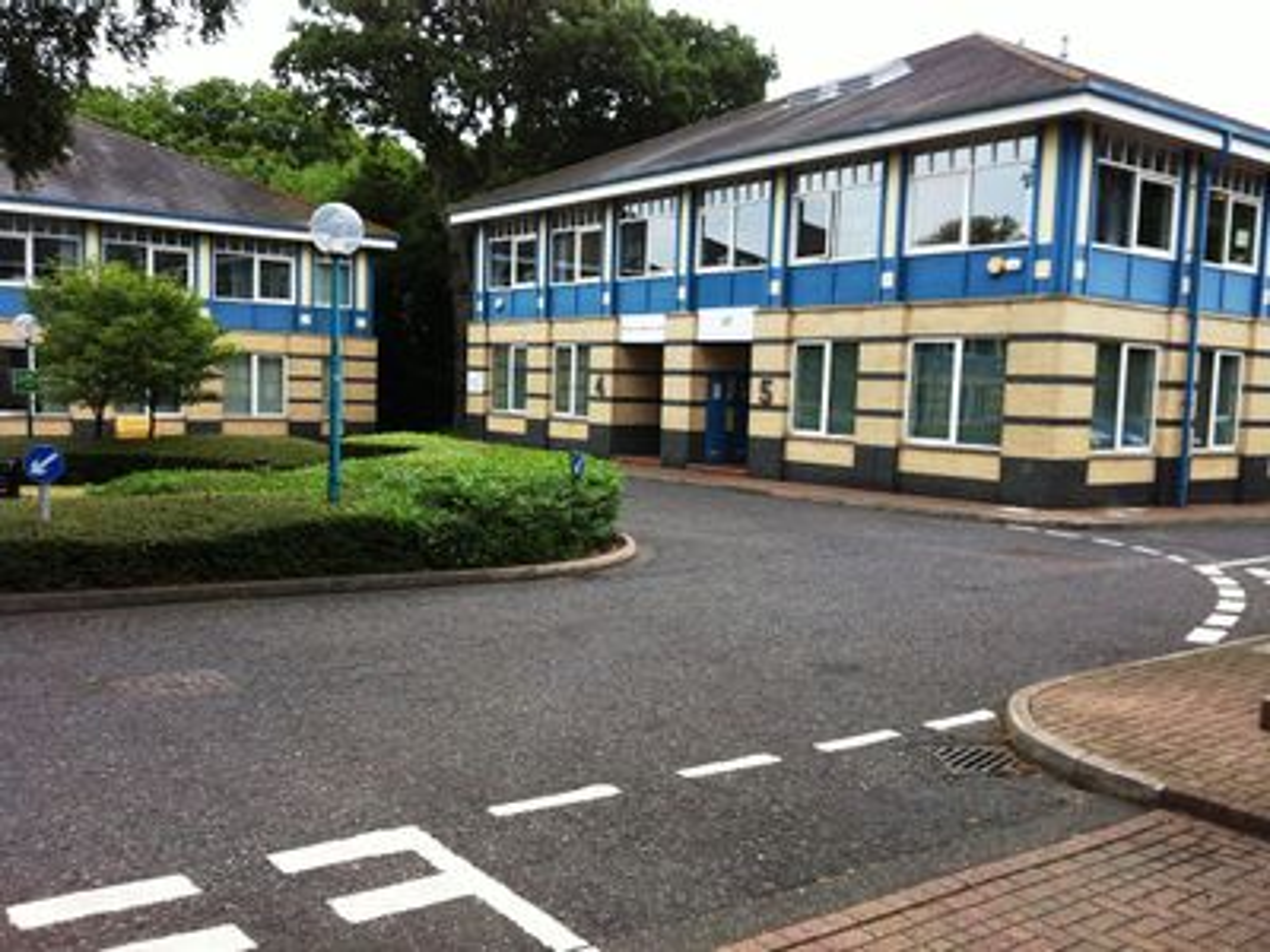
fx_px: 1284
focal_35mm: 35
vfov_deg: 40.7
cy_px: 476
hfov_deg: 52.6
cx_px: 635
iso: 80
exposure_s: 1/215
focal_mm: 3.85
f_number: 2.8
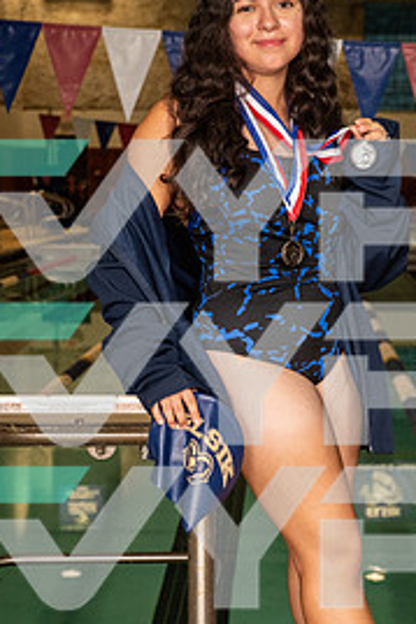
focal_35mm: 97
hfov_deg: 14.0
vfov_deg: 21.0
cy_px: 376
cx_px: 297
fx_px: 1683
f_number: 6.3
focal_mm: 58
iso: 1000
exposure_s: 1/400
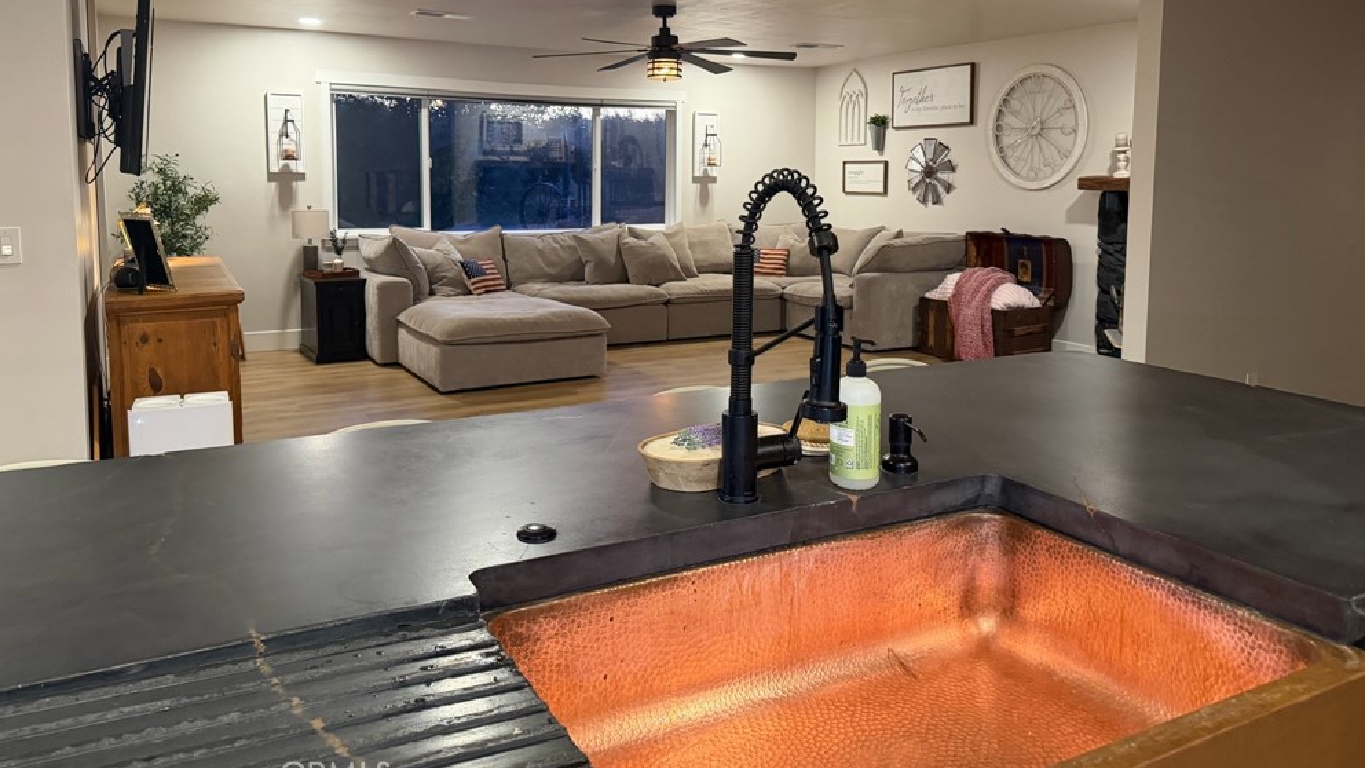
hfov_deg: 69.9
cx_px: 685
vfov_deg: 42.4
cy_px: 266
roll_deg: -0.6
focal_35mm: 27
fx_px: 977
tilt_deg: -6.1
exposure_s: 1/60
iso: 640
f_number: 1.78
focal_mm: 6.76
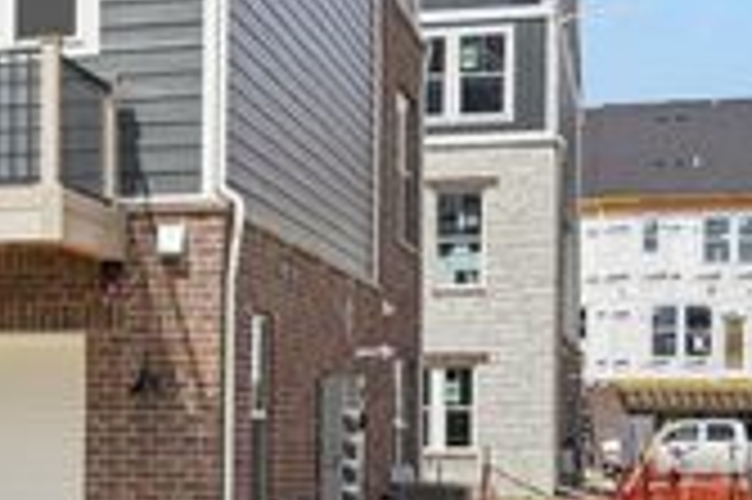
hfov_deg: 20.1
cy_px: -88
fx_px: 2003
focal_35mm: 96
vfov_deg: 13.8
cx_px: -108
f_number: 8
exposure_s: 1/2000
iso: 400
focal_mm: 32
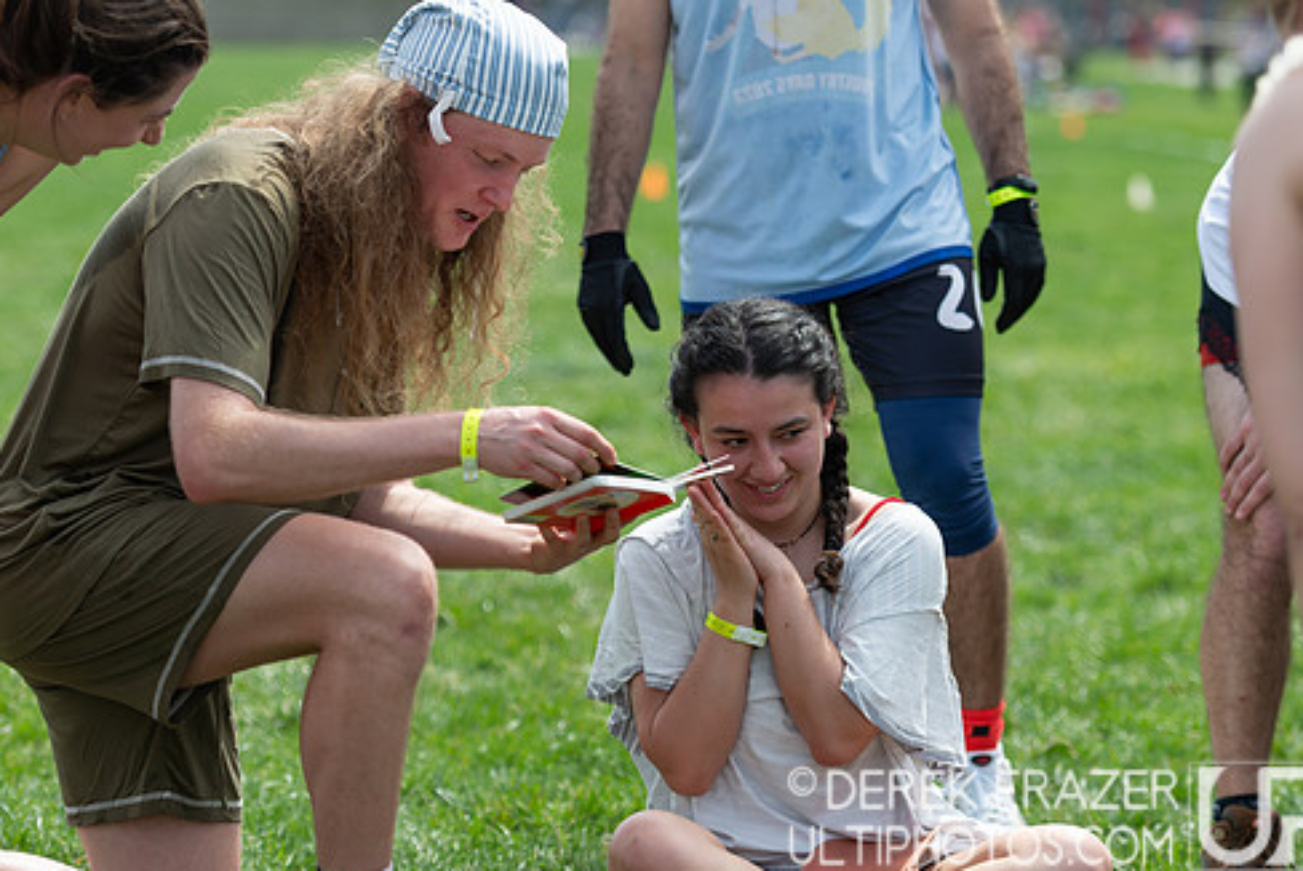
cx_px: 648
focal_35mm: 143
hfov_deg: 14.3
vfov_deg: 9.6
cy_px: 433
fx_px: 5179
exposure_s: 1/5000
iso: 220
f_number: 2.8
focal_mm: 102
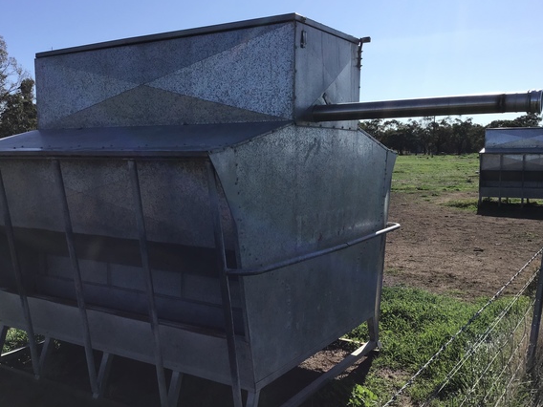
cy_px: 217
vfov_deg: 39.6
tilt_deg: -6.8
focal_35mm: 36
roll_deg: -1.1
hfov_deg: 51.2
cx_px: 239
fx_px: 565
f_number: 2.4
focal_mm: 3.3
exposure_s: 1/1508
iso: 25
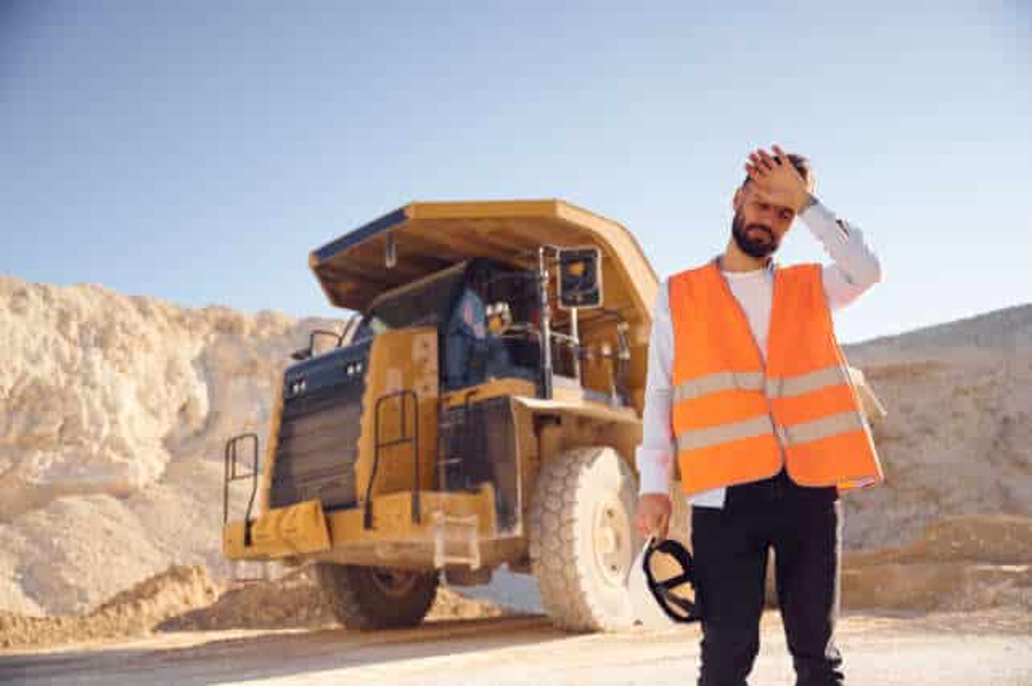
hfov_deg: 55.1
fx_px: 988
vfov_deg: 38.3
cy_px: 343
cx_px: 516
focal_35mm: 34
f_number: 2.8
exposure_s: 1/6400
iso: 400
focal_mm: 34.5
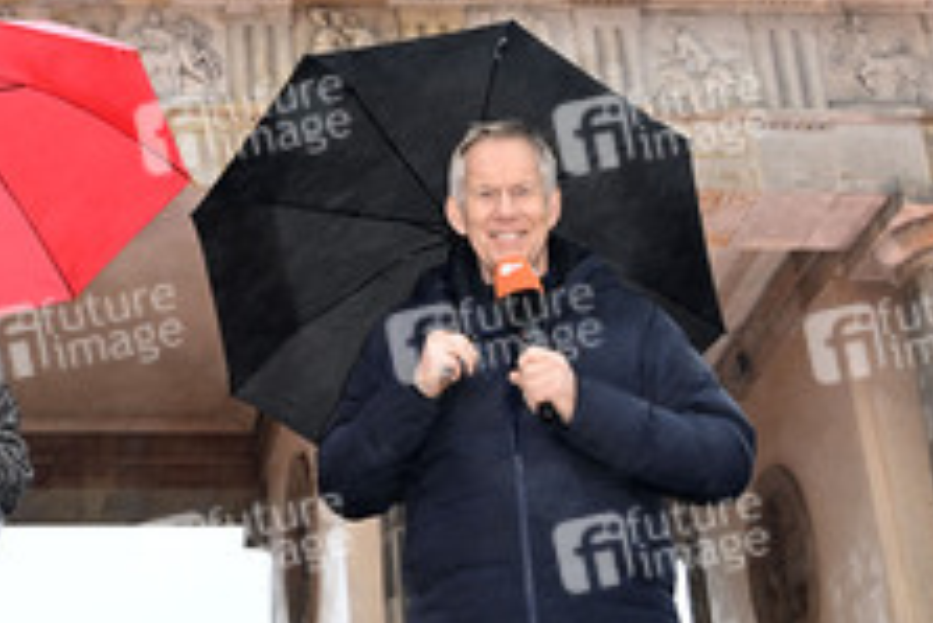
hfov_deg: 19.9
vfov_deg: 13.4
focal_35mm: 101
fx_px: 2619
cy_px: 21
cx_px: 132
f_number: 6.3
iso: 2500
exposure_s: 1/200
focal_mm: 50
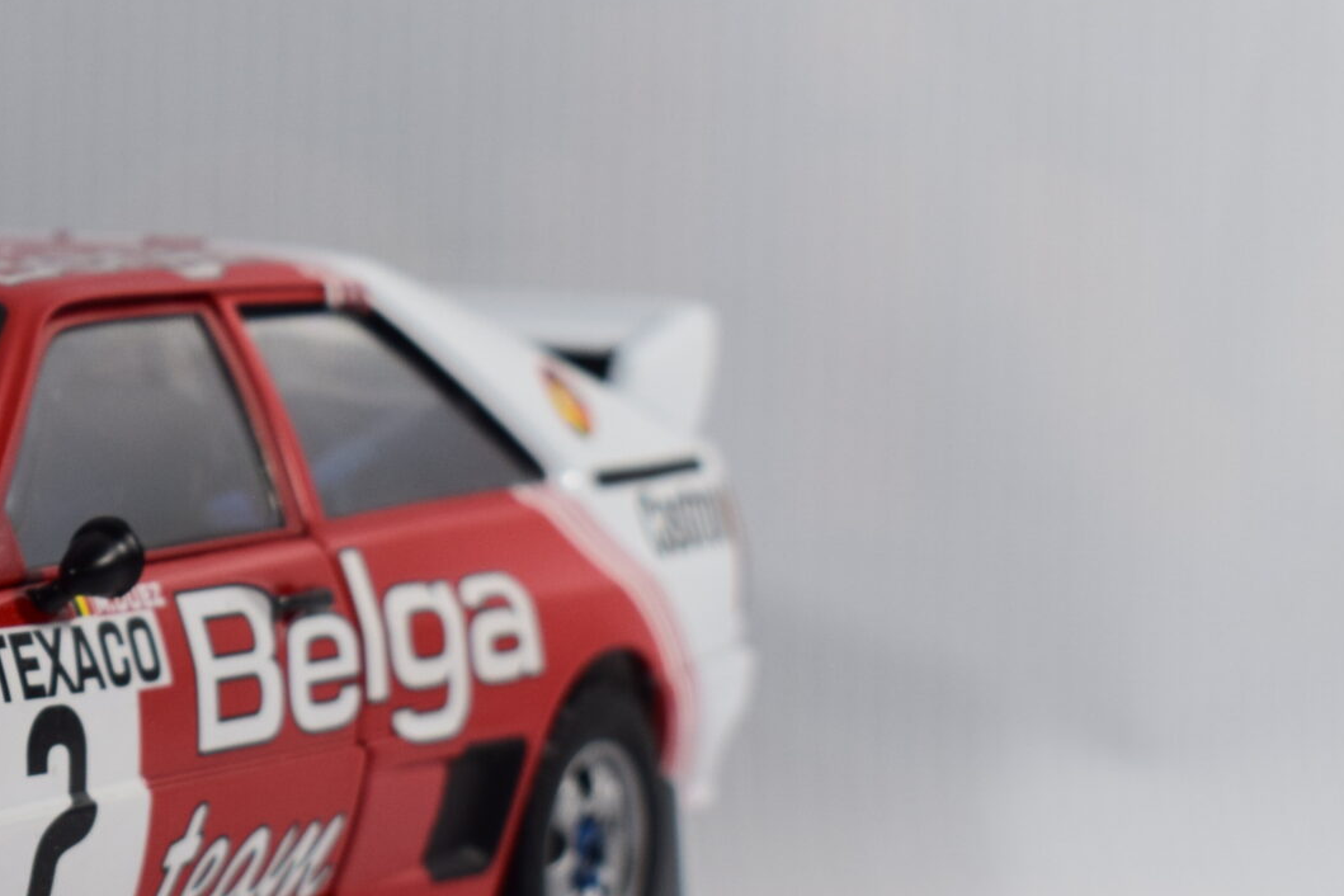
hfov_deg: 13.7
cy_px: 548
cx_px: -273
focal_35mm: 145
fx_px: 5413
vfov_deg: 9.5
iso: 400
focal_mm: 40
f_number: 8
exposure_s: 1/60
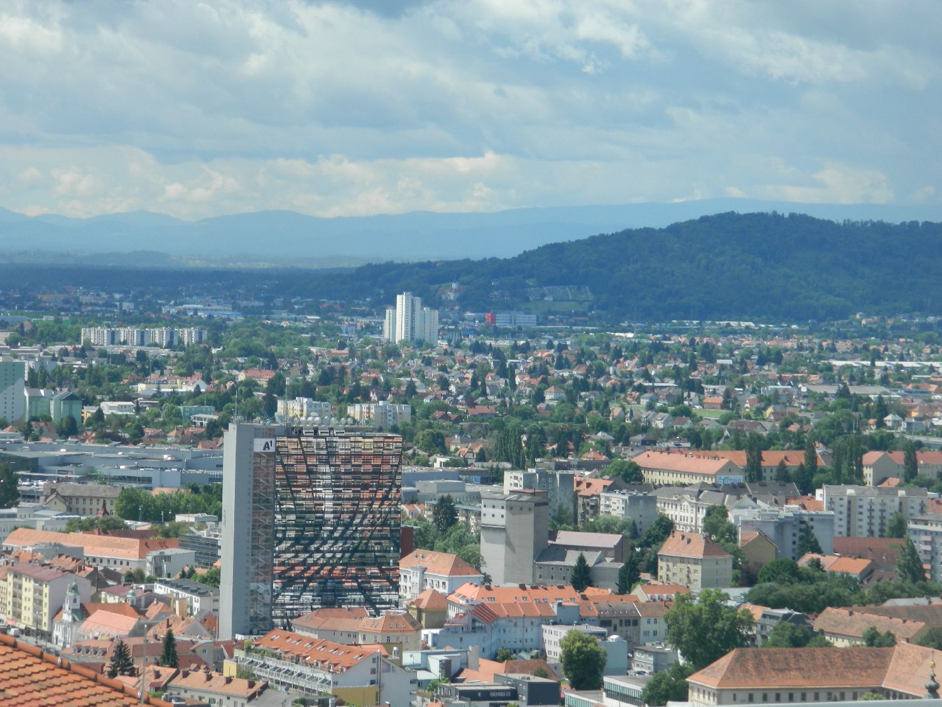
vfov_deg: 9.9
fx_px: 4082
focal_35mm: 150
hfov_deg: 13.2
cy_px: 354
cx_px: 471
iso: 80
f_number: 4.9
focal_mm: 27
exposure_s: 1/400
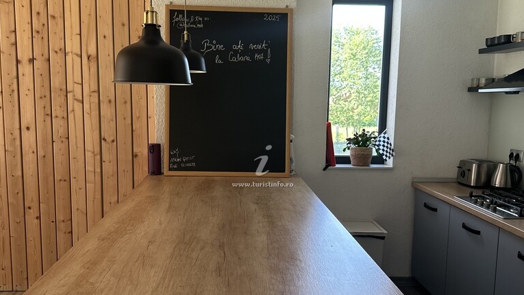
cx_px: 262
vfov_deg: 33.7
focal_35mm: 35
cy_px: 164
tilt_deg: -7.7
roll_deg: -0.9
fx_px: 486
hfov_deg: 56.6
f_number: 1.78
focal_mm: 6.86
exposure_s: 1/100
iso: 200
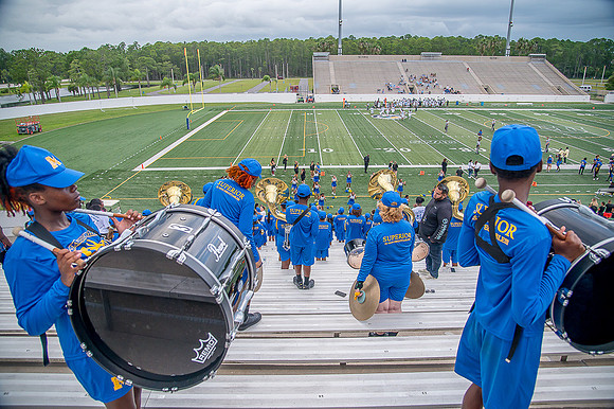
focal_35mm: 24
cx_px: 307
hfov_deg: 73.8
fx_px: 409
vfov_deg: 53.1
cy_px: 204
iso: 400
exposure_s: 1/250
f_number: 4
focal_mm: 24
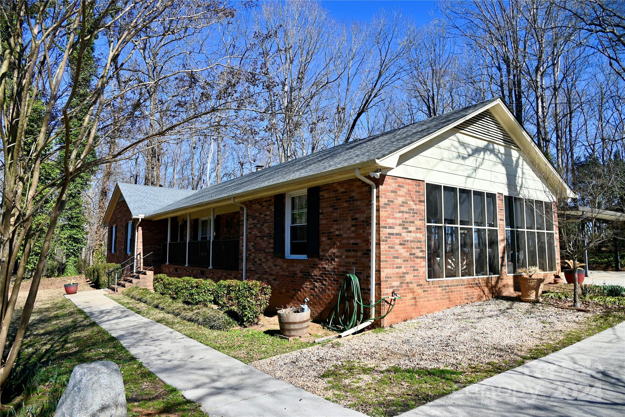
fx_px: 417
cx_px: 312
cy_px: 208
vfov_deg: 53.1
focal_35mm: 24
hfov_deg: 73.7
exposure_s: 1/320
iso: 100
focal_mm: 24
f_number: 6.3
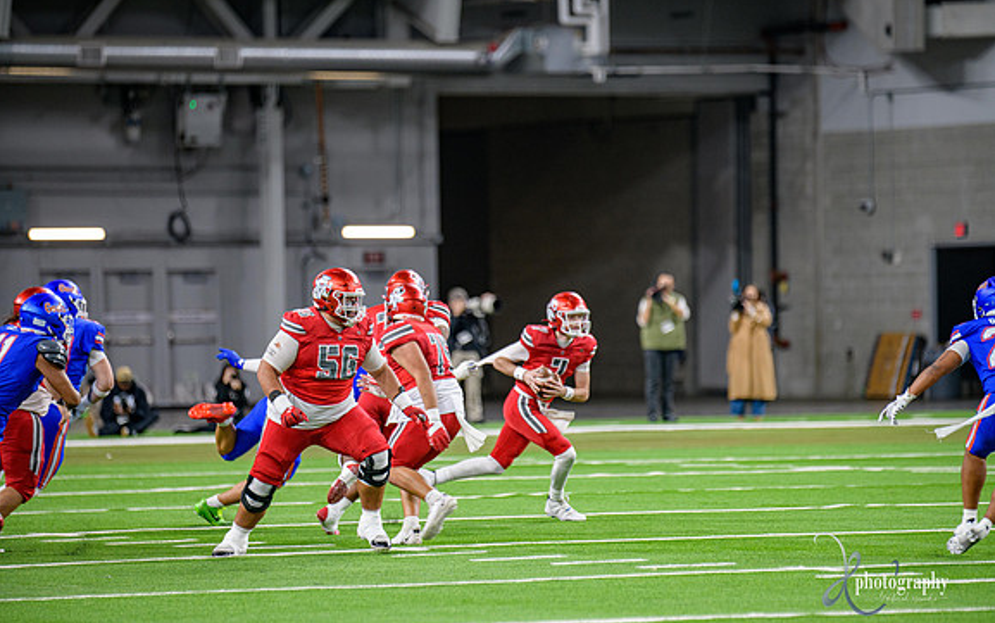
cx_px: 498
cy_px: 325
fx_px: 6944
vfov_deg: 5.1
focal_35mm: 256
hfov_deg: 8.2
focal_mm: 250
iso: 1000
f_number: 2.8
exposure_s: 1/400
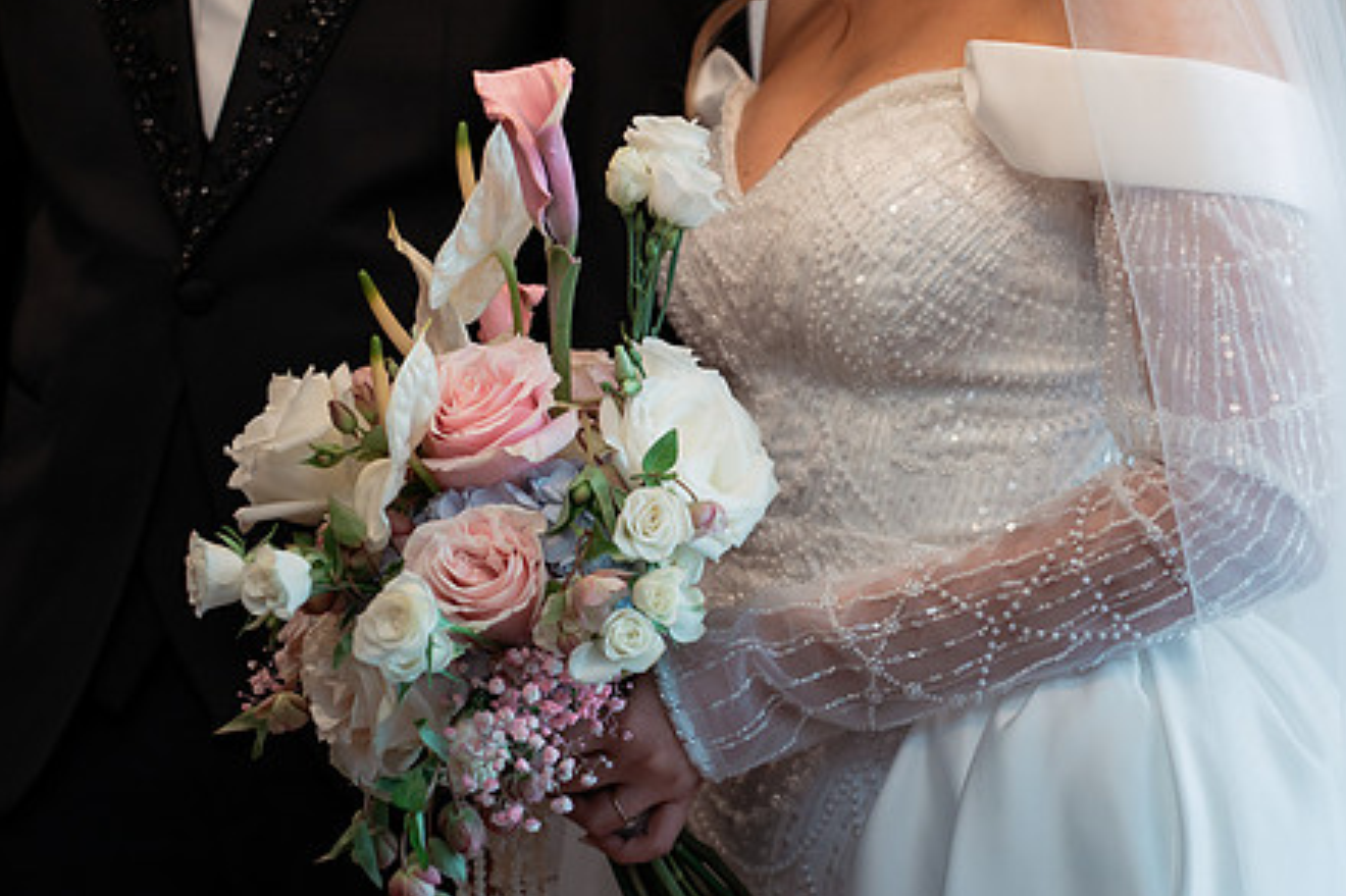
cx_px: 787
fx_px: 4148
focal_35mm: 111
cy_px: 645
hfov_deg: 18.4
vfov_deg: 12.3
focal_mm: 75
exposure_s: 1/250
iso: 640
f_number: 2.8
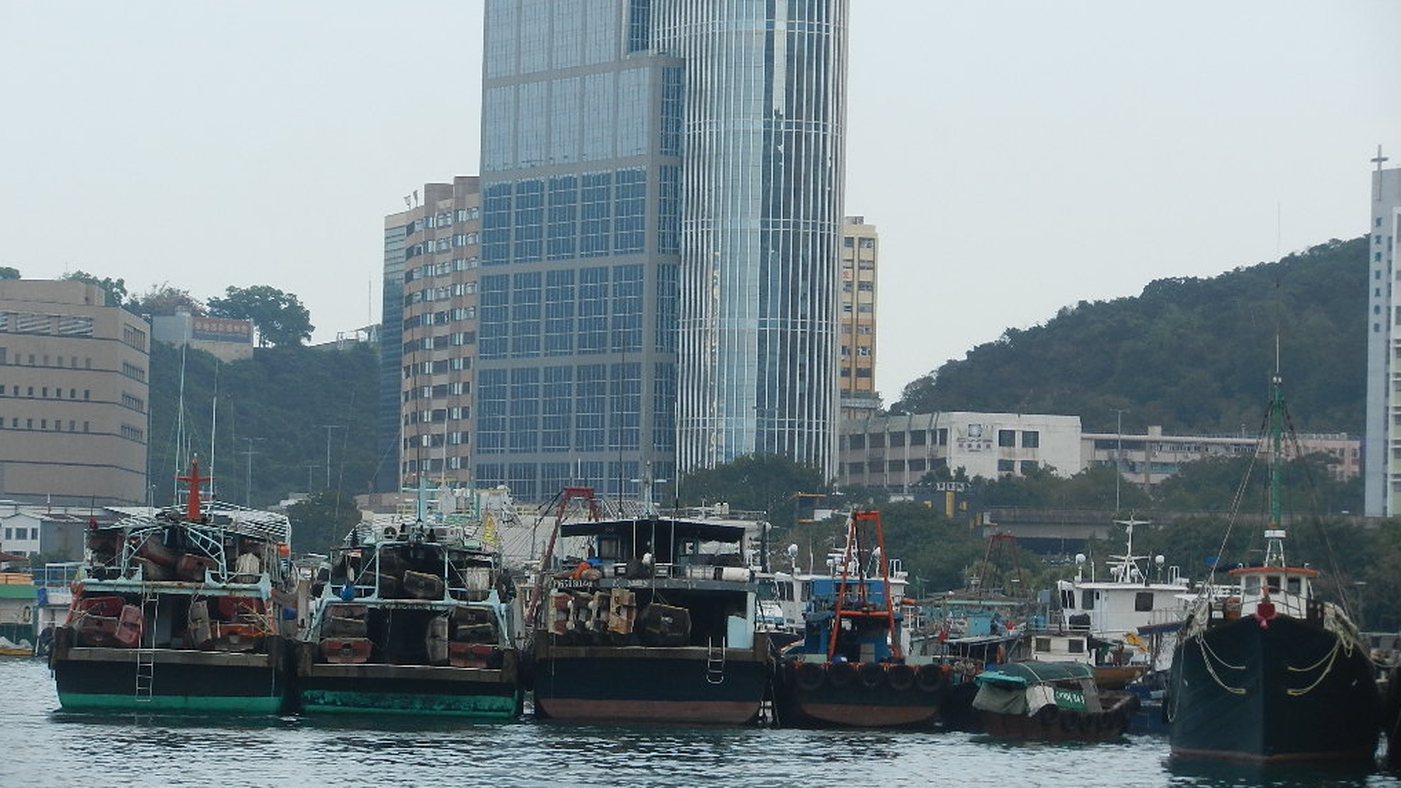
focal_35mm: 158
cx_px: 700
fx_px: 5869
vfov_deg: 7.7
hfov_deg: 13.6
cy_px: 338
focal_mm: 25.9
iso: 160
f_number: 5.2
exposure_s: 1/320
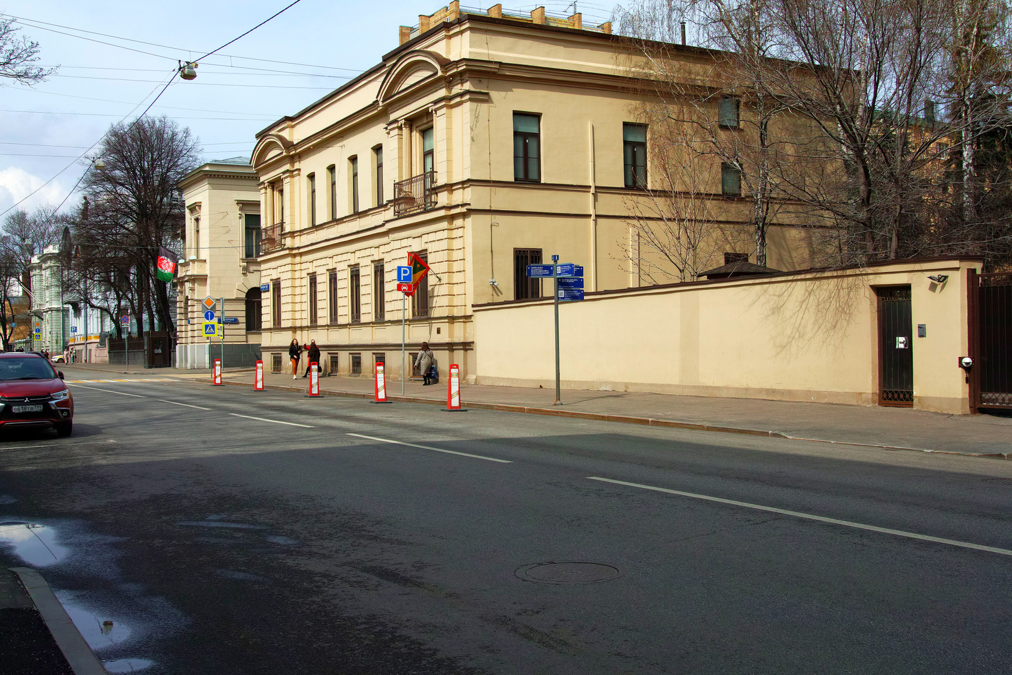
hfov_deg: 47.4
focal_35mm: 41
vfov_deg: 32.6
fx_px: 1153
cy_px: 351
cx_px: 525
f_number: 8
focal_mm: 28
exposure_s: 1/500
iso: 100
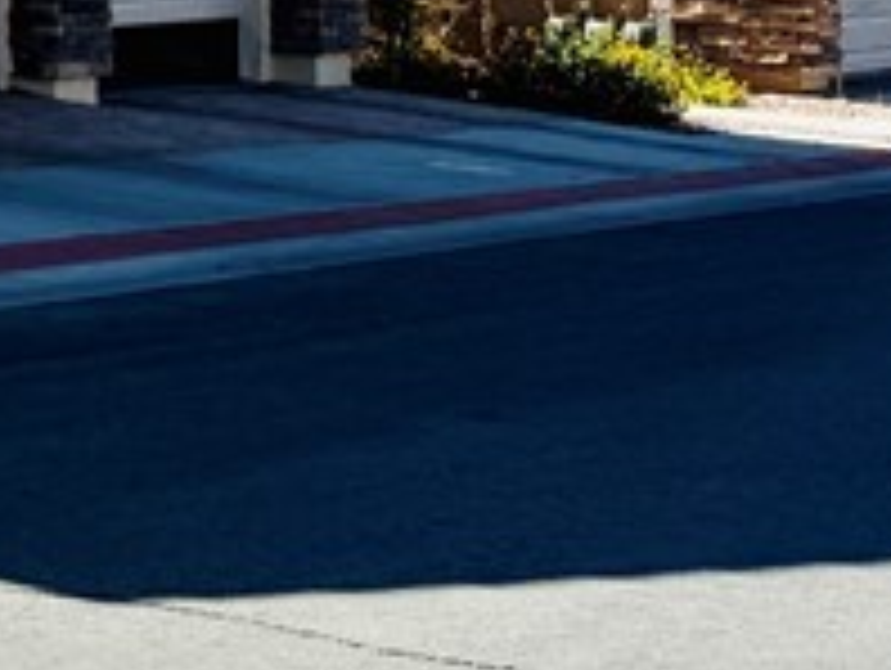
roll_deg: -1.0
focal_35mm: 124
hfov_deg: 13.3
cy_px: -405
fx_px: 3196
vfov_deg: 11.4
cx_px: -986
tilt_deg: +3.5
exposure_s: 1/3584
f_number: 1.78
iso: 80
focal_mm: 6.76
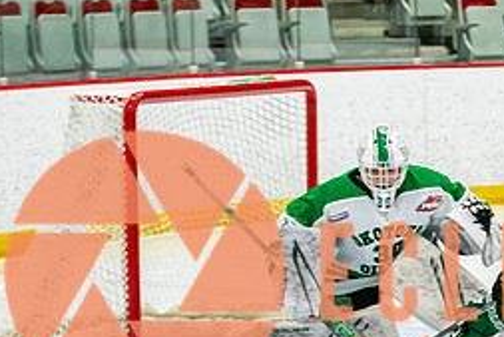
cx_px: 572
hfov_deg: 8.1
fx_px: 3530
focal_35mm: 252
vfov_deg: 5.5
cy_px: 282
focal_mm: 70
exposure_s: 1/640
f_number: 3.2
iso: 800
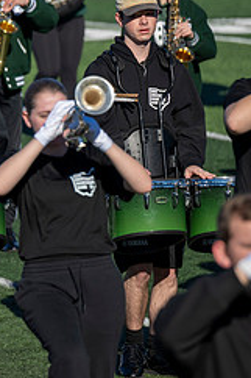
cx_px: -157
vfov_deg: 4.3
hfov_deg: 2.9
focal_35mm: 479
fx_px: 5016
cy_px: 119
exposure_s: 1/2000
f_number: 4
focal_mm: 200
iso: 160
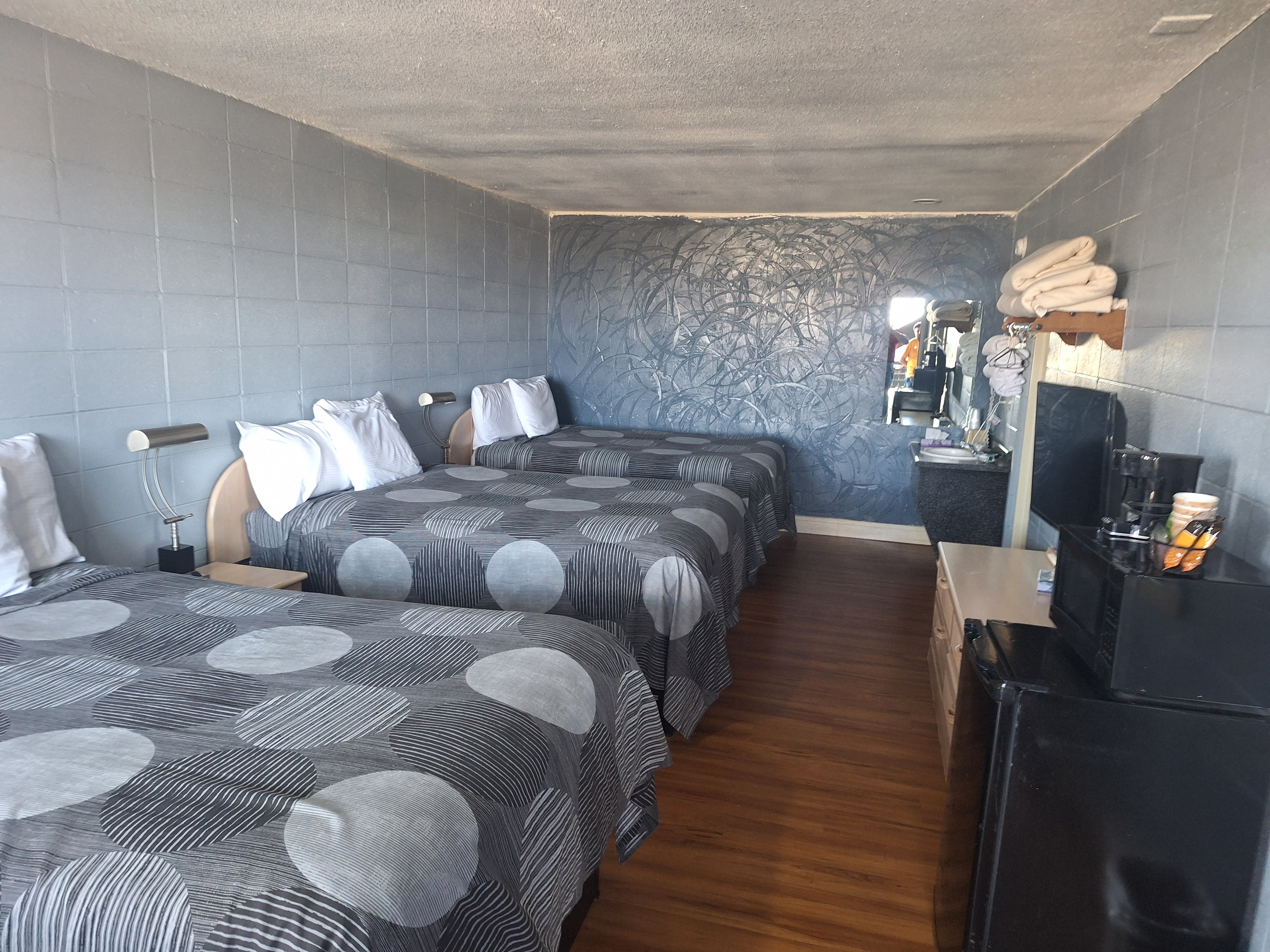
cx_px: 635
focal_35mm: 23
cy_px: 476
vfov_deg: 58.9
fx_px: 844
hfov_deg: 73.9
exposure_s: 1/30
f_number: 1.8
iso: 200
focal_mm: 5.54
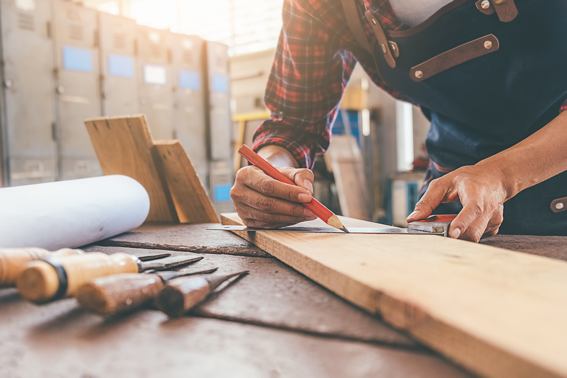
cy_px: 189
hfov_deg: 54.4
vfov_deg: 37.9
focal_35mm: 35
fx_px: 551
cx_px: 284
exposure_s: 1/100
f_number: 3.2
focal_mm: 23.3
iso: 640
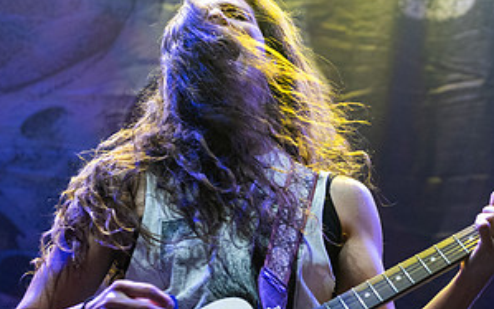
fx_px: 1387
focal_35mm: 103
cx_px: 441
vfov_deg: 12.7
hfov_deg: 19.8
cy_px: 222
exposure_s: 1/500
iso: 3200
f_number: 3.2
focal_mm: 52
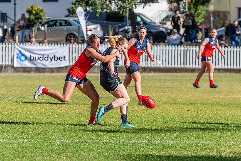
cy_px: 84
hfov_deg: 5.9
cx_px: 126
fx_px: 2354
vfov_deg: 3.9
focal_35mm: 352
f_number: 8
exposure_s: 1/1600
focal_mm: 250
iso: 800
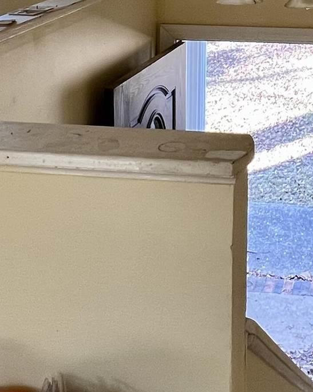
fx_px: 660
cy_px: -101
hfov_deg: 25.2
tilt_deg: -2.0
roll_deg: -0.7
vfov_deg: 28.0
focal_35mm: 57
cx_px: 320
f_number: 1.8
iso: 125
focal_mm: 1.57
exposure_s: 1/121
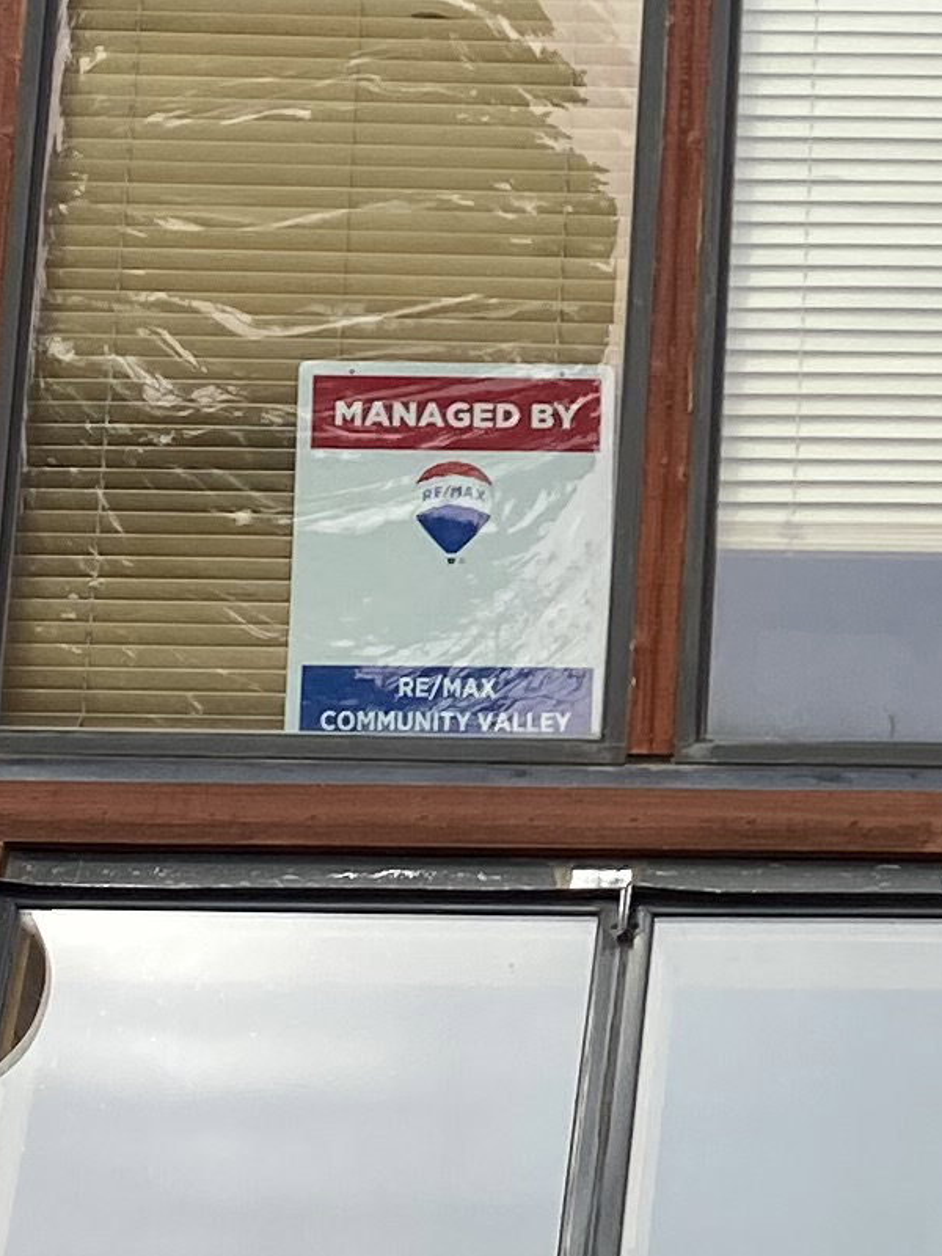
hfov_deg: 11.0
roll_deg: -1.1
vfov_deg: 15.0
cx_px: 1303
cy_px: 363
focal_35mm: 131
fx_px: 4753
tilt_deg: +14.9
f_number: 1.8
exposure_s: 1/2899
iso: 32
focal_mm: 4.25
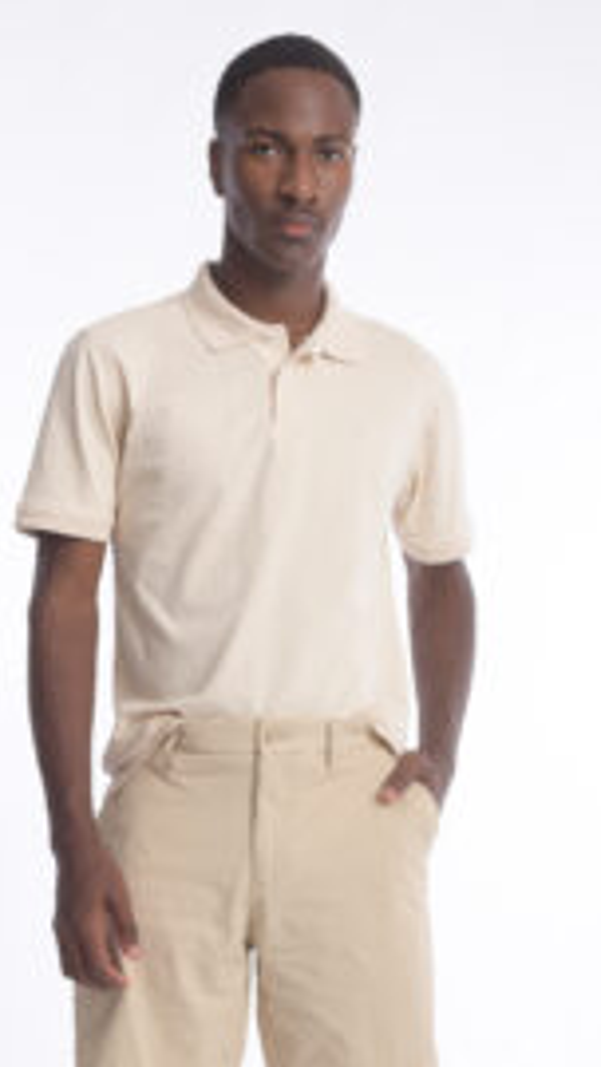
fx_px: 2548
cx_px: 198
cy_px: 850
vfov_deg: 23.3
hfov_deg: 13.4
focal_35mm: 90
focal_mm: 50
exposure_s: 1/250
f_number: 11
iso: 400
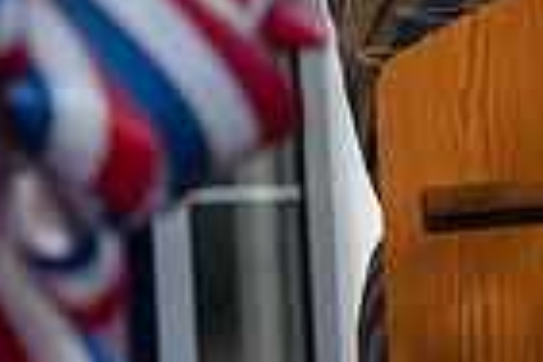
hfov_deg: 5.0
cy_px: -214
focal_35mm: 411
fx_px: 6199
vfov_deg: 3.3
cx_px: 712
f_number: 5
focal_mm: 100
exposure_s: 1/500
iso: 100
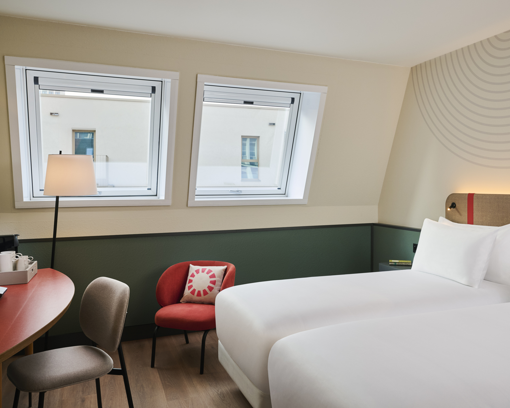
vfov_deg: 52.1
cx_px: 274
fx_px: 417
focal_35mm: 28
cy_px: 186
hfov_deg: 62.8
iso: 400
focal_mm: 22.5
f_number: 10
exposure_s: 1/40
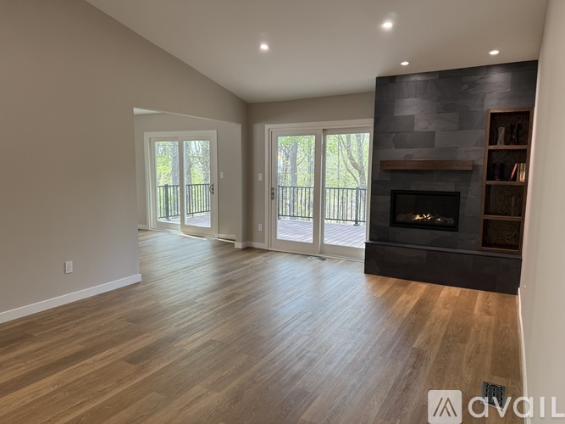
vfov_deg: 56.8
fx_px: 392
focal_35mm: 24
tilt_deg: -6.0
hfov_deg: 71.6
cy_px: 212
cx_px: 282
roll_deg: -0.6
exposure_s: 1/120
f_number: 1.78
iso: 125
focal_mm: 6.76
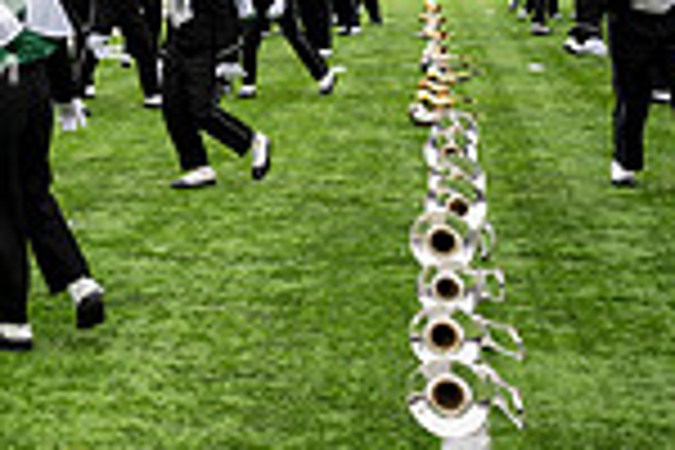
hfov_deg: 19.5
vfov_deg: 14.2
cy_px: -92
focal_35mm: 93
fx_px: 1744
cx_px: -292
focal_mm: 24
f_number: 2.8
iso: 100
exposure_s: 1/500
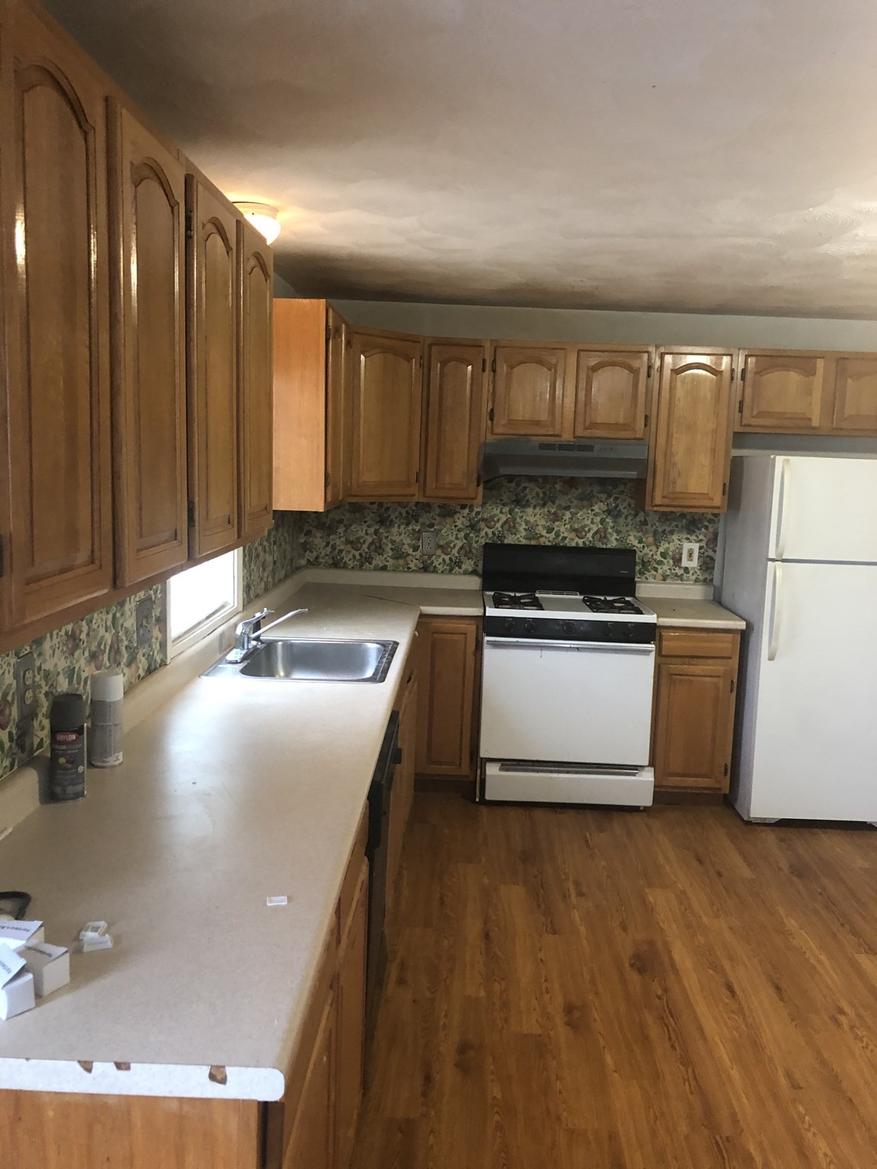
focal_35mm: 28
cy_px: 584
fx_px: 946
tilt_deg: -7.3
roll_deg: -1.8
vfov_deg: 63.4
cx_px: 438
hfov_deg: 49.7
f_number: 1.8
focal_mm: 3.99
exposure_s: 1/7
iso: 80
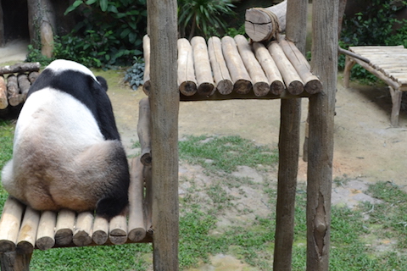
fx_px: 746
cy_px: 105
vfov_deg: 20.6
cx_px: 286
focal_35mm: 66
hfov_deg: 30.2
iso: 280
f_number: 5.6
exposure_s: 1/125
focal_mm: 22
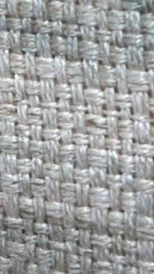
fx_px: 2507
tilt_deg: -16.8
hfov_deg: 3.5
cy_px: -465
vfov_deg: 5.9
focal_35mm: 345
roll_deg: +0.5
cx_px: -206
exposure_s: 1/433
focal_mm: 6.86
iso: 80
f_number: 1.78
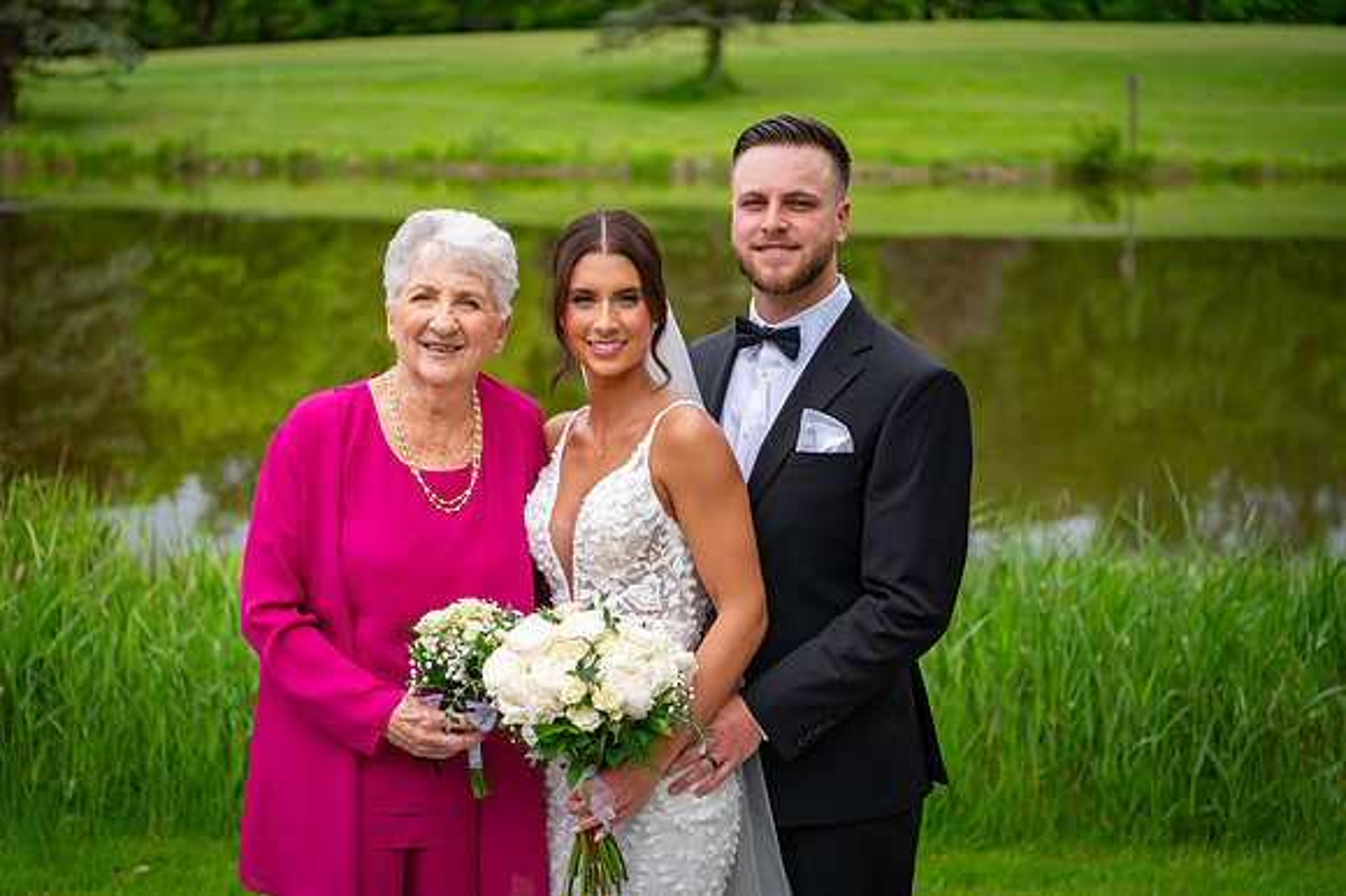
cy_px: 448
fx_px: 2317
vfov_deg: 21.9
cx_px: 673
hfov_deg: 32.4
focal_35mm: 62
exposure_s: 1/3200
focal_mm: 62
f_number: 3.2
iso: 640
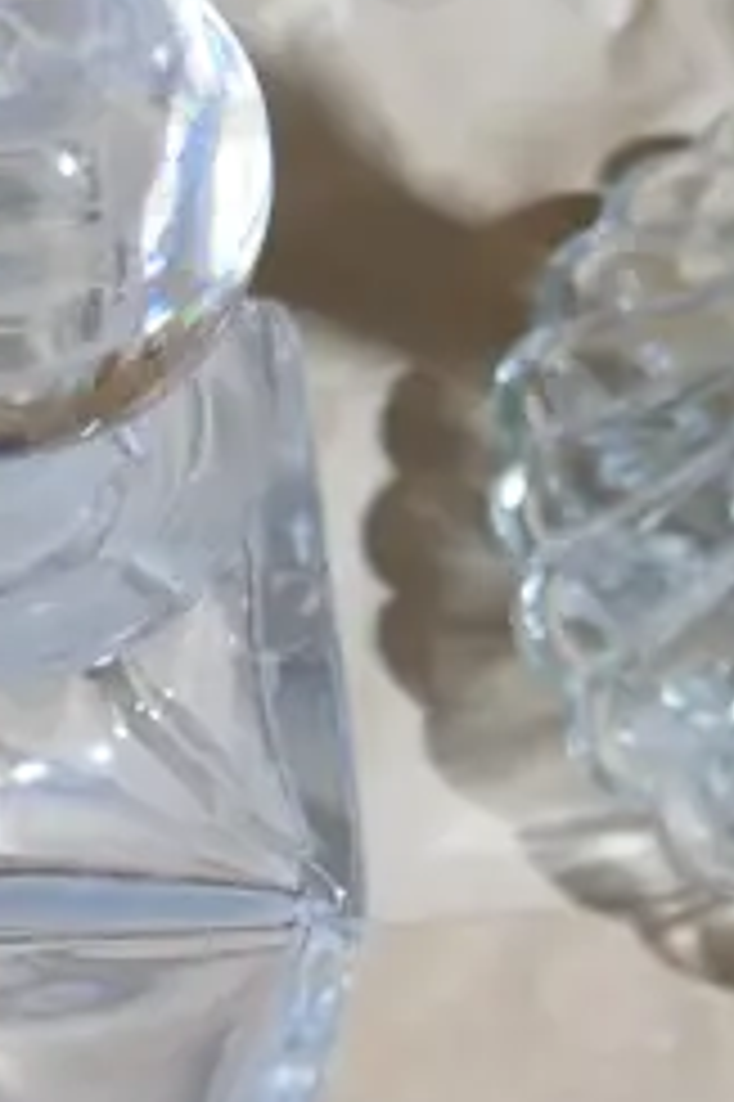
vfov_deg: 16.6
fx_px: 3736
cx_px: 77
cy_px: 146
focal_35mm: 122
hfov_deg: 11.2
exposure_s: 1/60
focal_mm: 14
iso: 400
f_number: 3.5
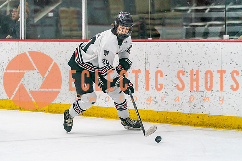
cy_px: 85
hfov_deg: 11.5
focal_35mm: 179
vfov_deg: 7.7
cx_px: 99
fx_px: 1206
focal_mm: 147
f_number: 2.8
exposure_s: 1/1250
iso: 3200
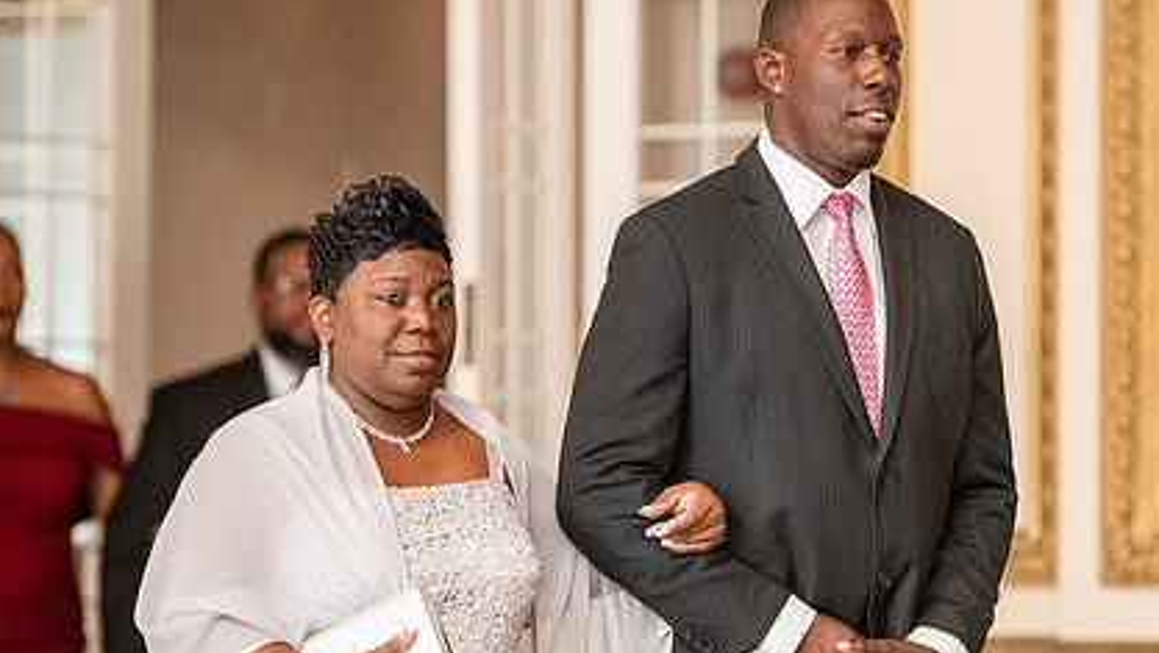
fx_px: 7164
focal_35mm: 233
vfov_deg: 5.2
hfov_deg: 9.2
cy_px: 354
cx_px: 781
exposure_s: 1/500
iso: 3200
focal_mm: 160
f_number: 2.8
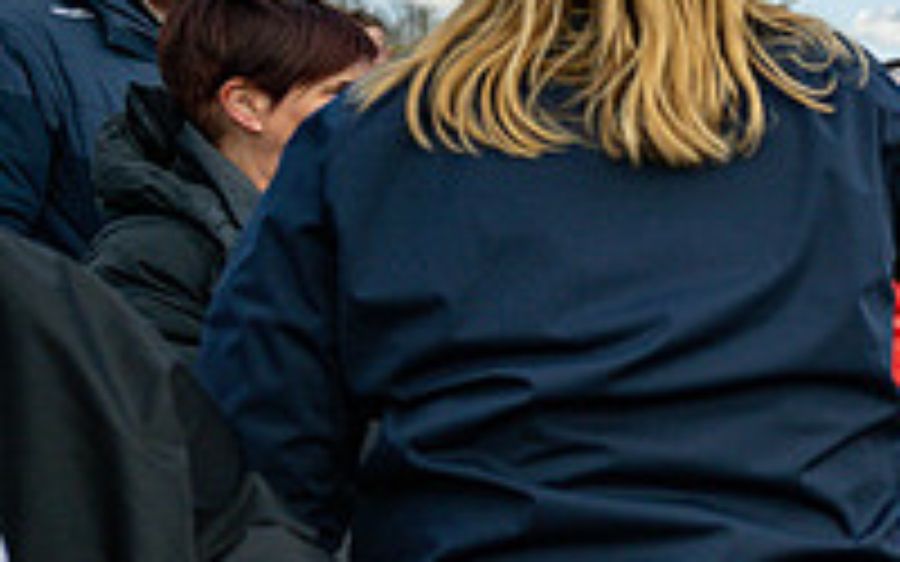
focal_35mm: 74
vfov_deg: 17.6
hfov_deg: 23.2
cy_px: 299
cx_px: 1300
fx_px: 1815
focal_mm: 25
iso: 140
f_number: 2.8
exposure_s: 1/6400
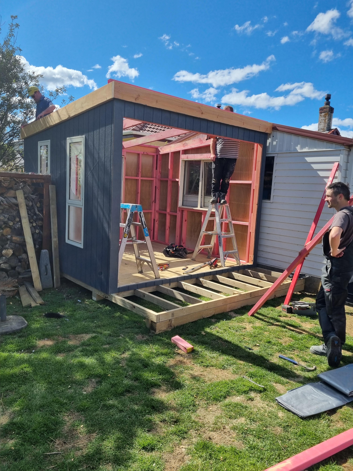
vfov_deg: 67.3
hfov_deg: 53.1
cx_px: 176
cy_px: 236
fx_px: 354
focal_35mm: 26
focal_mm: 5.4
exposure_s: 1/2488
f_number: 1.8
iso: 50
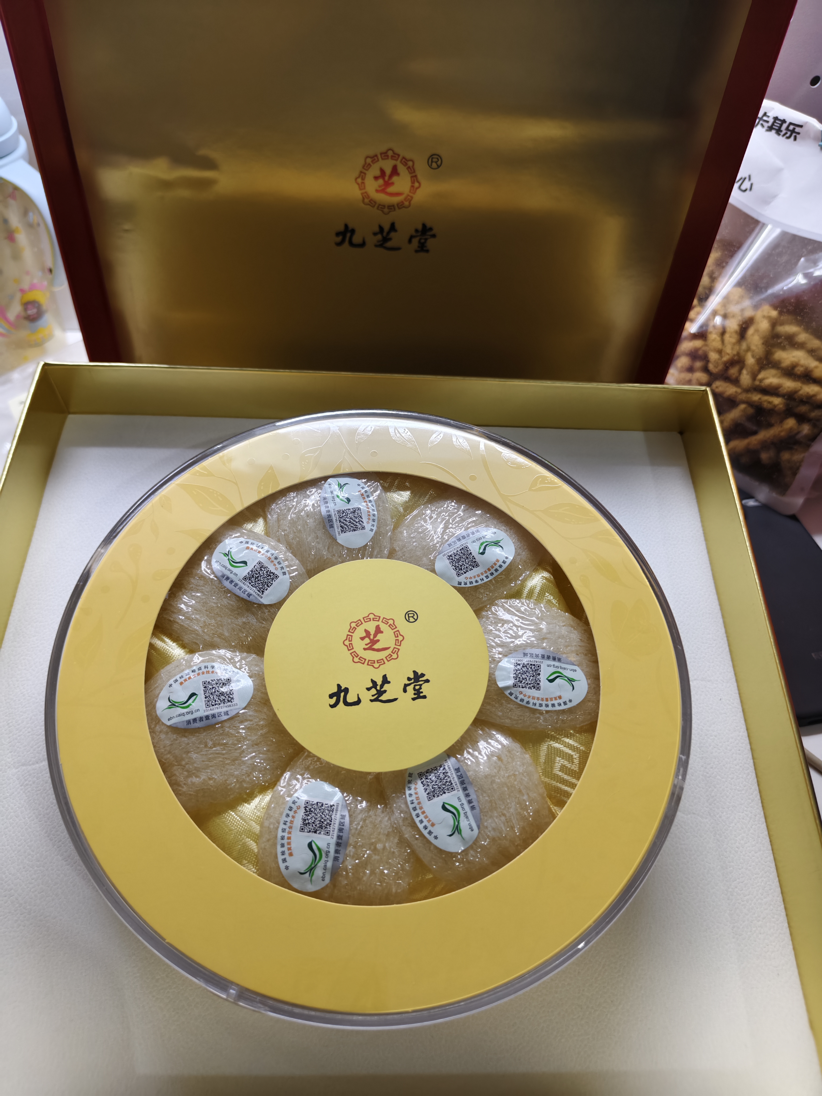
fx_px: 728
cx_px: 411
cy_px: 548
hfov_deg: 58.9
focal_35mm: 23
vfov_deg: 73.9
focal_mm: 5.56
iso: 475
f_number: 1.88
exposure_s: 1/100
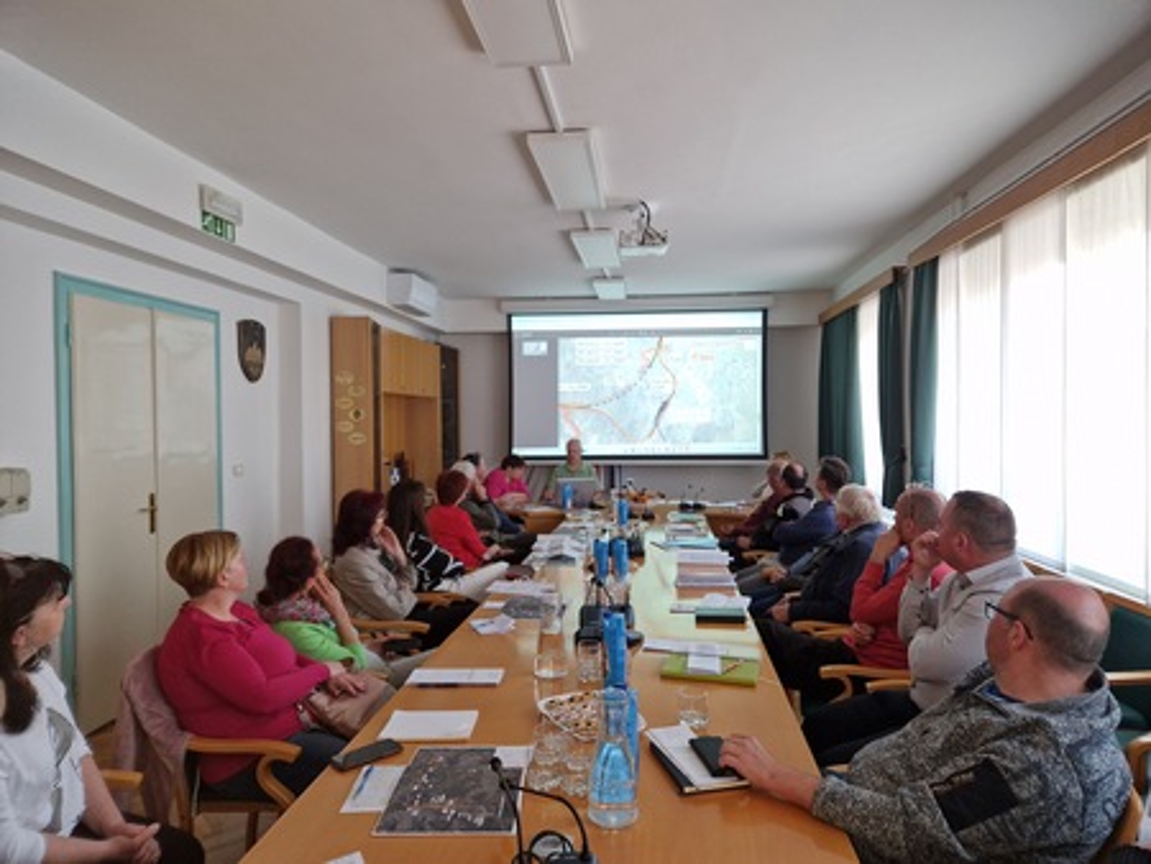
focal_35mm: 23
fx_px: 765
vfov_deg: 58.9
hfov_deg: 73.9
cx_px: 576
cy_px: 432
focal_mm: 5.4
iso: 200
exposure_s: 1/120
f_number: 1.8
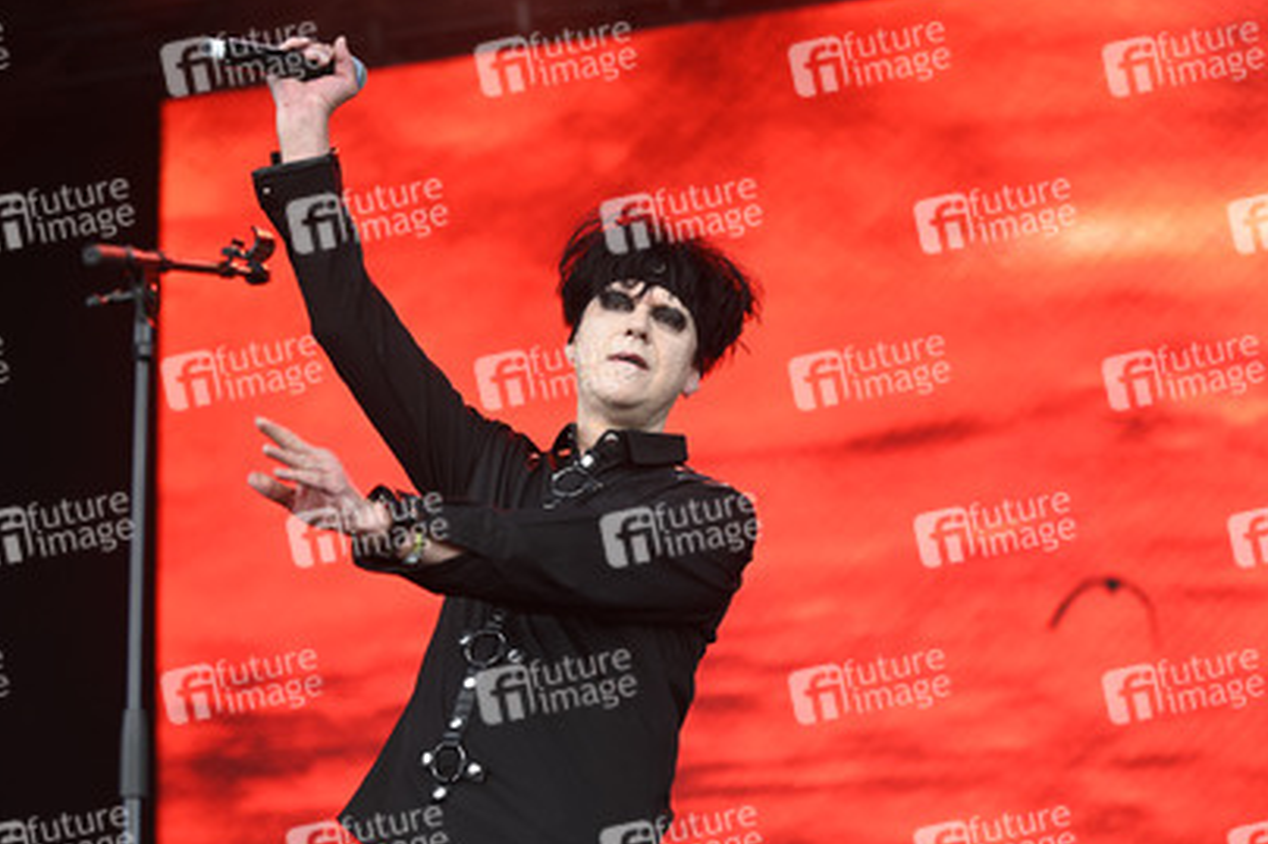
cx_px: 598
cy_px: 452
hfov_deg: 21.2
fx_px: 3380
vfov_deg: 14.2
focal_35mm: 96
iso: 320
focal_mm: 86
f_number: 2.8
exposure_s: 1/400
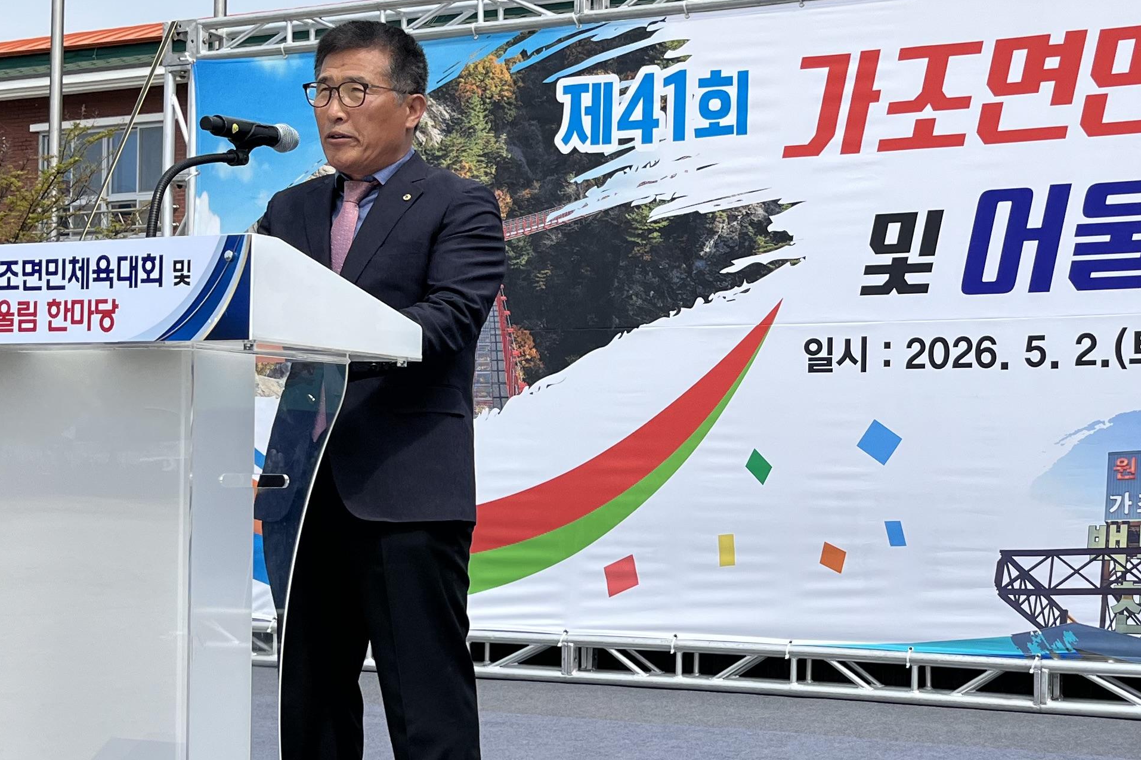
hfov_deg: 34.5
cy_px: 479
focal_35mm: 57
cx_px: 808
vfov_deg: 23.7
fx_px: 1806
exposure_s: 1/4310
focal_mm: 5.1
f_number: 1.6
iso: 50
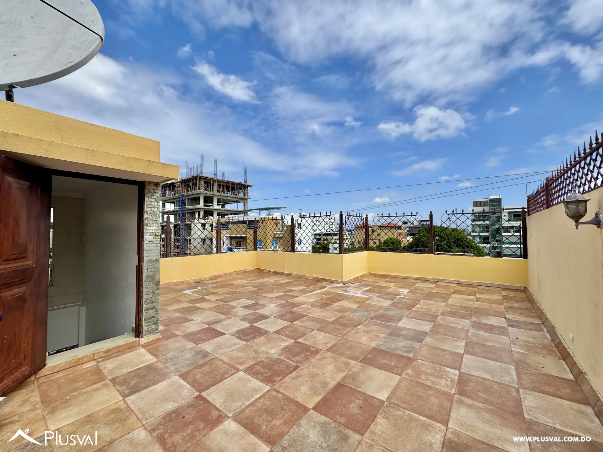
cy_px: 226
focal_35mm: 14
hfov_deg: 102.1
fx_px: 244
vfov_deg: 85.7
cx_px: 302
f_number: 2.2
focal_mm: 2.22
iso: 40
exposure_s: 1/2208
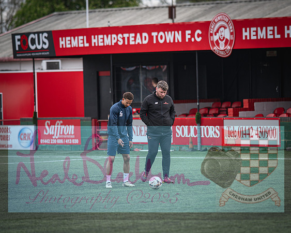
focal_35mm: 248
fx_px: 2131
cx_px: 158
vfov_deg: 6.2
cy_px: 116
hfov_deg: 7.8
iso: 100
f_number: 1.8
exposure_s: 1/2000
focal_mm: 135
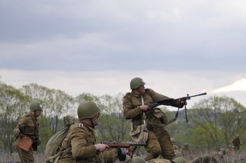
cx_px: 166
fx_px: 1215
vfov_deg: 7.7
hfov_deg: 11.5
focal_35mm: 178
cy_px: 125
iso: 200
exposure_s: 1/500
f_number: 4
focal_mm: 70
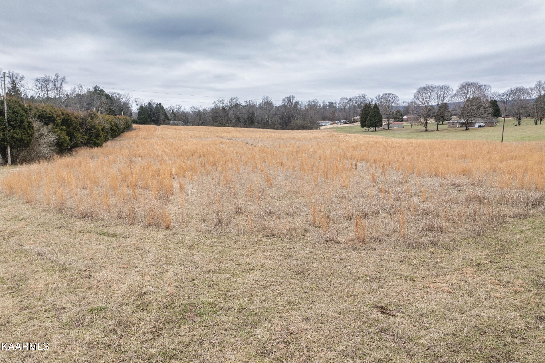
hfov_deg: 65.5
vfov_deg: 46.4
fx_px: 424
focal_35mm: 28
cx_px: 272
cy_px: 182
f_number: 4
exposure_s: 1/50
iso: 100
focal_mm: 10.26
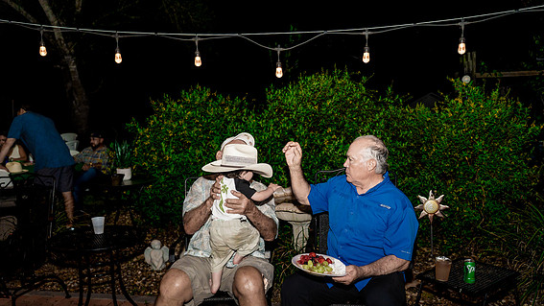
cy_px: 178
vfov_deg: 38.8
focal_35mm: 30
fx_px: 433
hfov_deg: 64.3
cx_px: 277
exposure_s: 1/200
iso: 2000
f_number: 3.2
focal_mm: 28
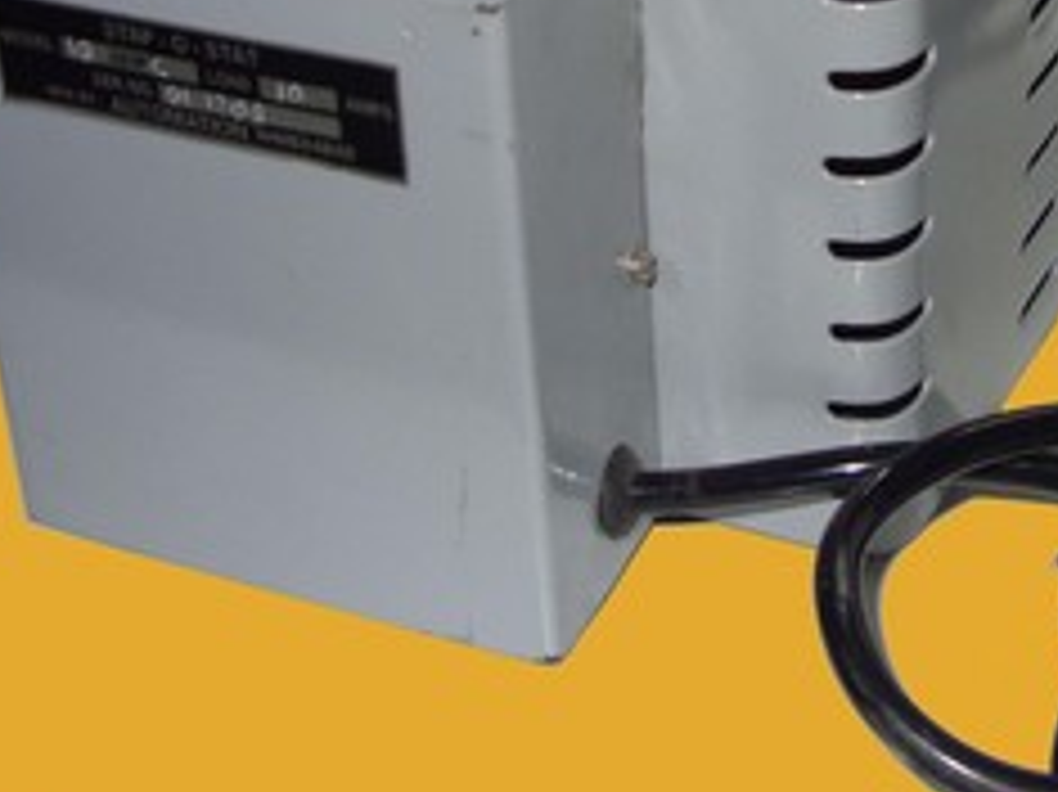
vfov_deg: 12.3
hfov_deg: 16.5
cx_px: 765
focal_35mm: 119
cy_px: -20
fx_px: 3635
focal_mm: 9.3
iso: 100
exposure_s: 1/42
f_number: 3.1
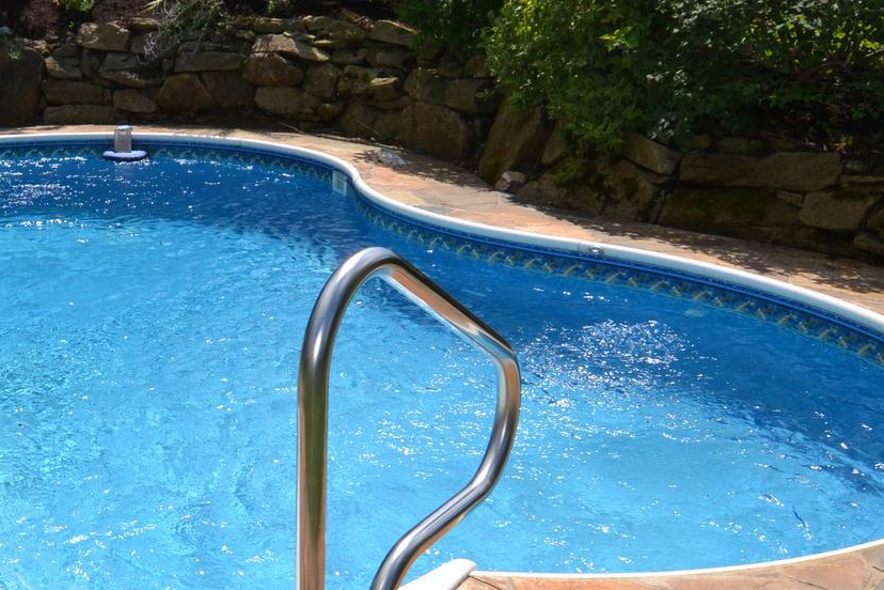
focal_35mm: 48
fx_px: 1184
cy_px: 355
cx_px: 83
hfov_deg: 38.1
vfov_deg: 27.9
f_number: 11
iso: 100
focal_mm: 13
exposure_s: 1/200
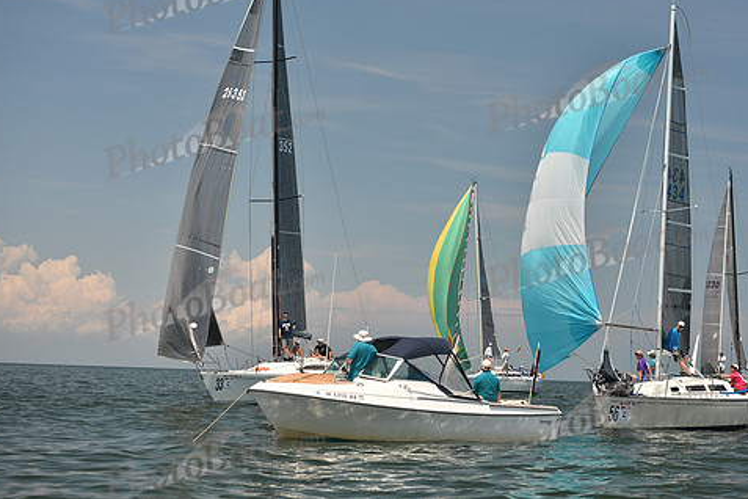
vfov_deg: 11.1
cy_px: 197
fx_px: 2576
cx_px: 408
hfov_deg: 16.5
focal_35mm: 124
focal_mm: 102
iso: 320
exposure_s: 1/2000
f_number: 4
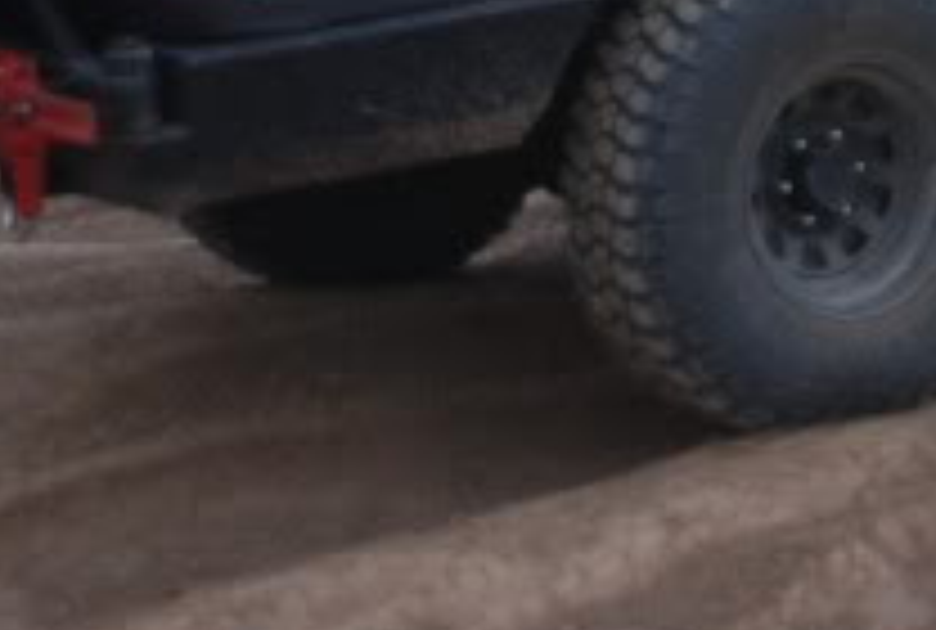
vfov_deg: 8.3
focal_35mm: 162
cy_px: -461
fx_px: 4224
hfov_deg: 12.2
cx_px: 1312
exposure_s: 1/500
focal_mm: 22
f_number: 4
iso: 360
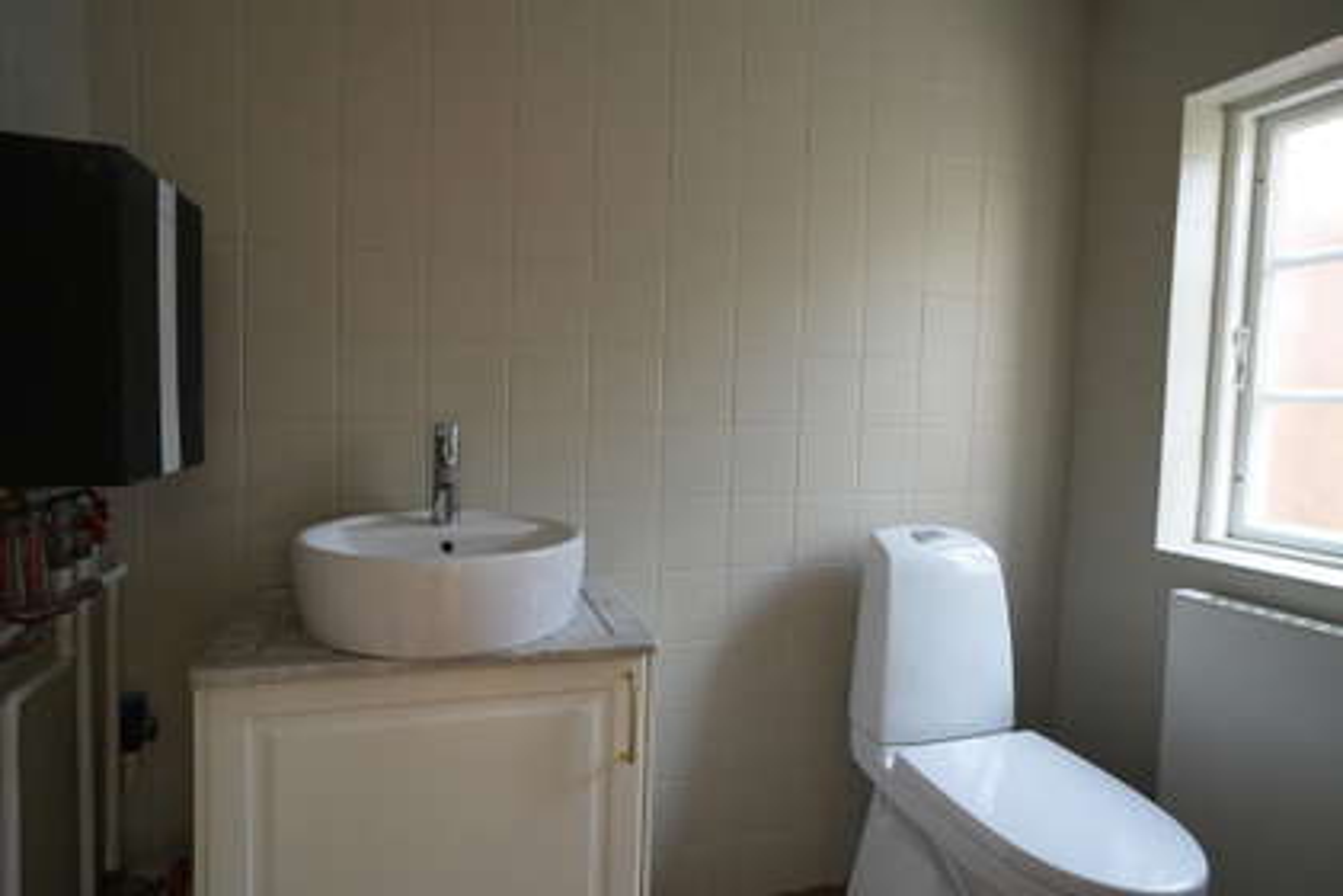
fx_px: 746
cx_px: 672
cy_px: 448
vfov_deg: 61.9
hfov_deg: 84.0
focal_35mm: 20
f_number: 2.8
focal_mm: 20
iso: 1600
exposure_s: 1/160
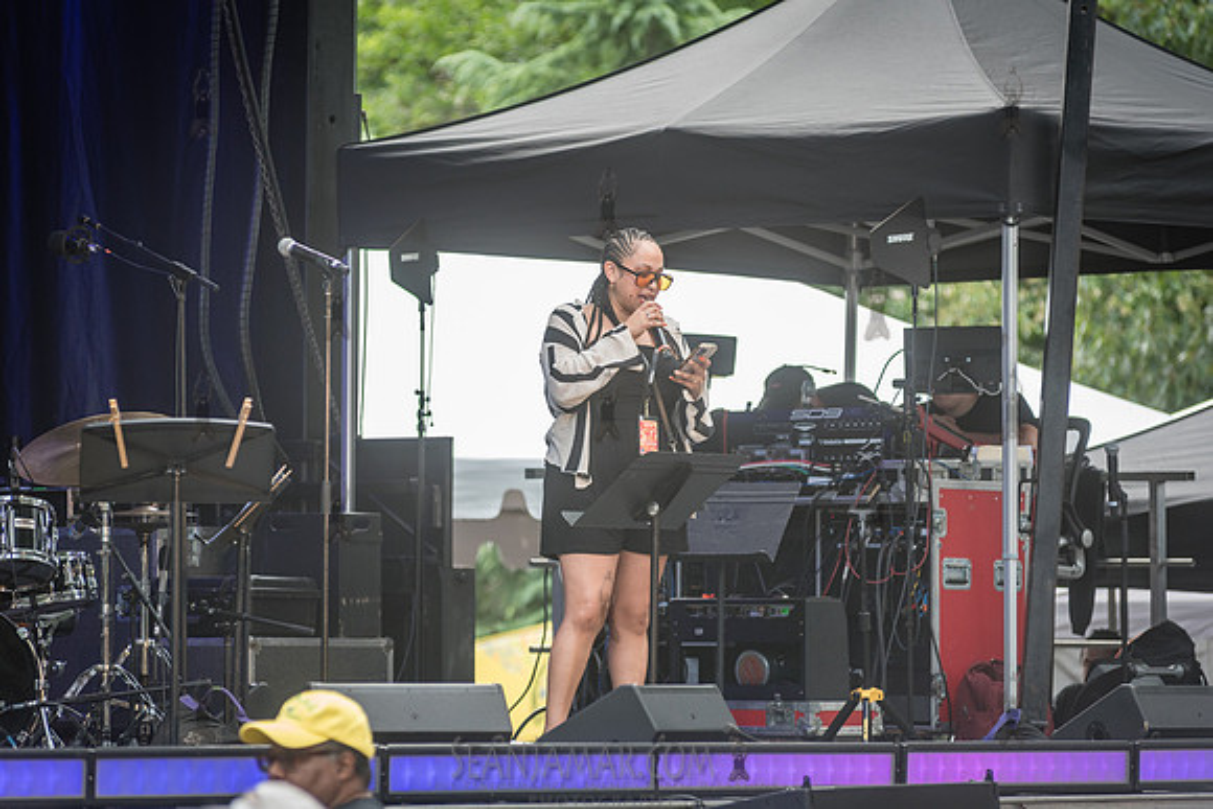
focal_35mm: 200
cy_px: 404
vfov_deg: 6.9
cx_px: 606
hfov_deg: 10.3
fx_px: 6740
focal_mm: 200
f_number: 5
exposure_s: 1/400
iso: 500
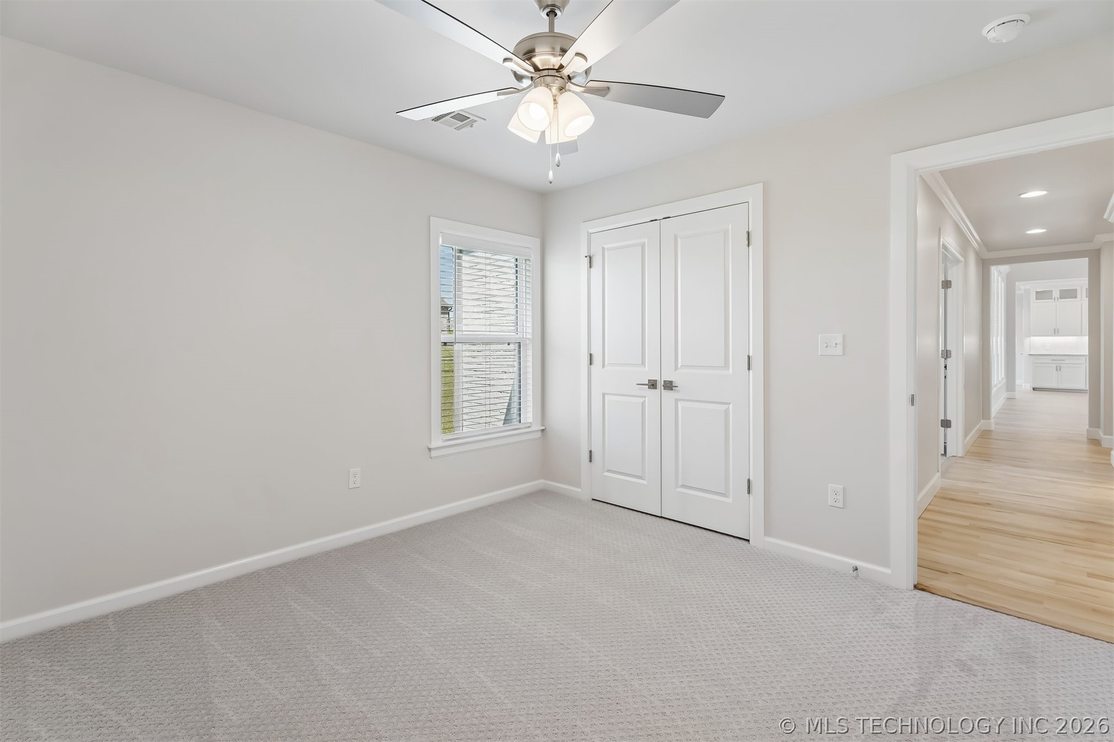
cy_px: 371
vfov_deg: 73.7
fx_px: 495
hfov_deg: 96.7
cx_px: 557
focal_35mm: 16
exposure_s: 1/80
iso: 200
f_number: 6.3
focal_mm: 16
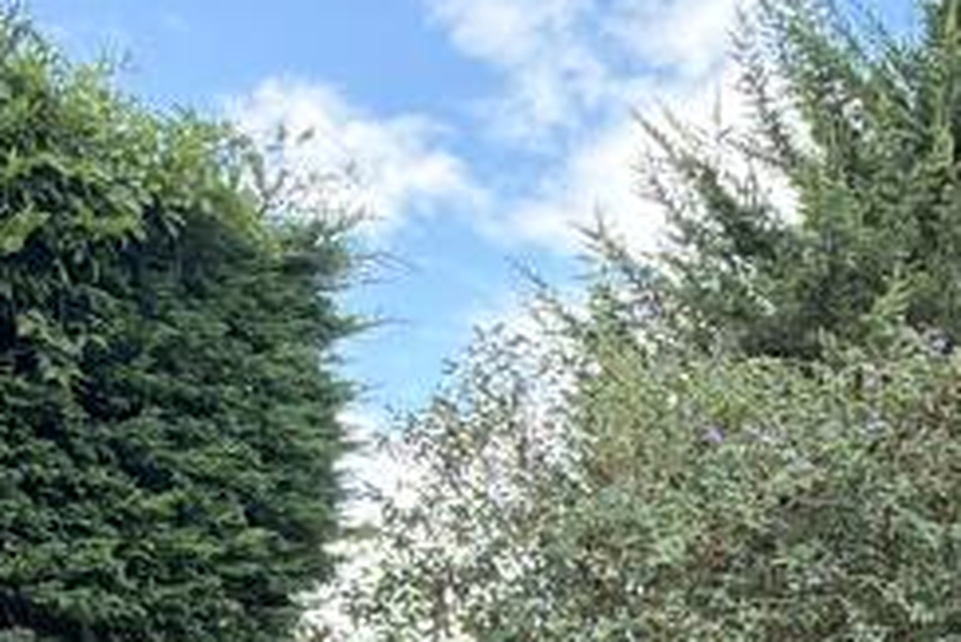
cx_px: 851
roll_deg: +0.1
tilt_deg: -6.2
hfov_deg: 31.4
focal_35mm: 61
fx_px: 1629
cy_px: 1008
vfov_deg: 19.1
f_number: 2.2
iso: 200
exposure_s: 1/421
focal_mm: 2.22
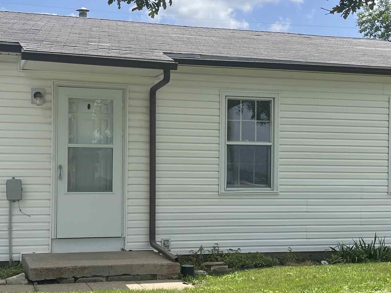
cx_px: 161
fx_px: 666
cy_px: 175
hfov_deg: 32.6
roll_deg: +0.6
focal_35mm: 59
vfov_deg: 24.8
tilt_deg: -0.6
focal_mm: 5.1
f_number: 1.6
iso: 50
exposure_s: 1/3135
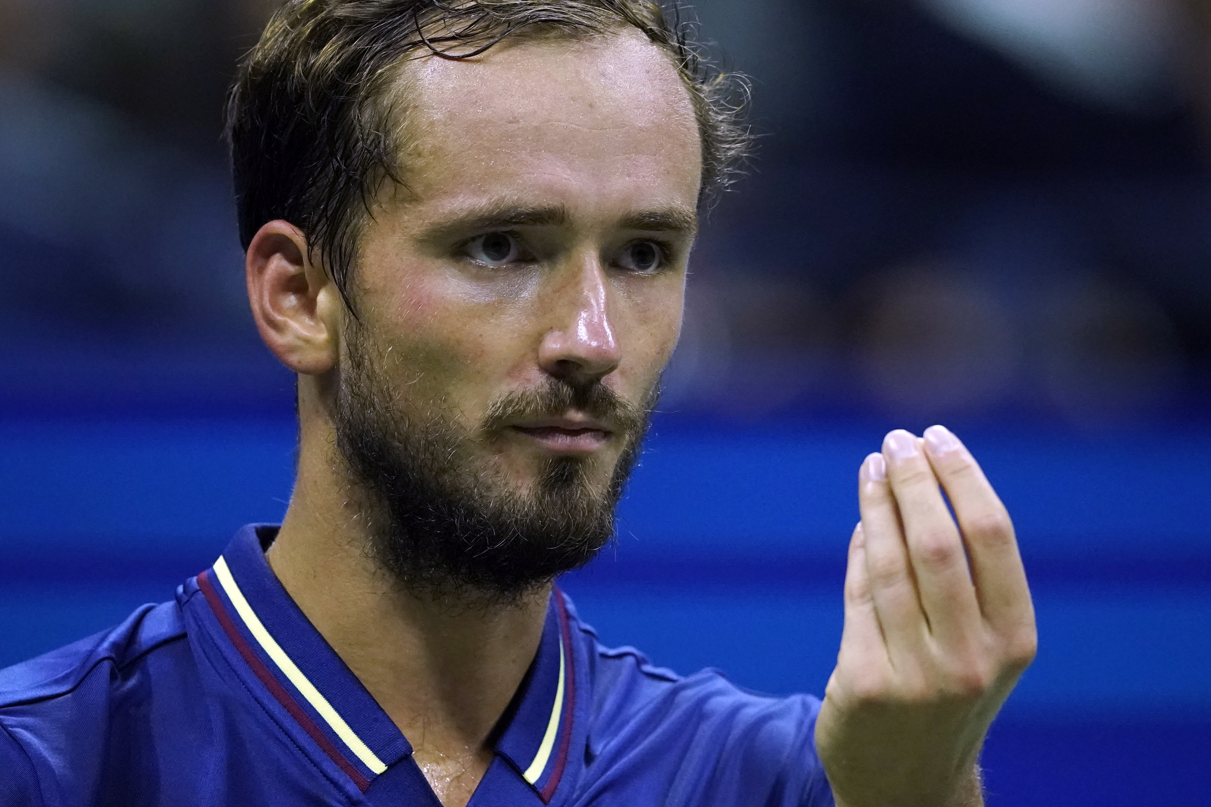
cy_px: 404
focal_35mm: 900
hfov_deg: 2.3
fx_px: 30273
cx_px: 606
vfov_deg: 1.5
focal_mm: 600
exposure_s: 1/1600
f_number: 4
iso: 6400
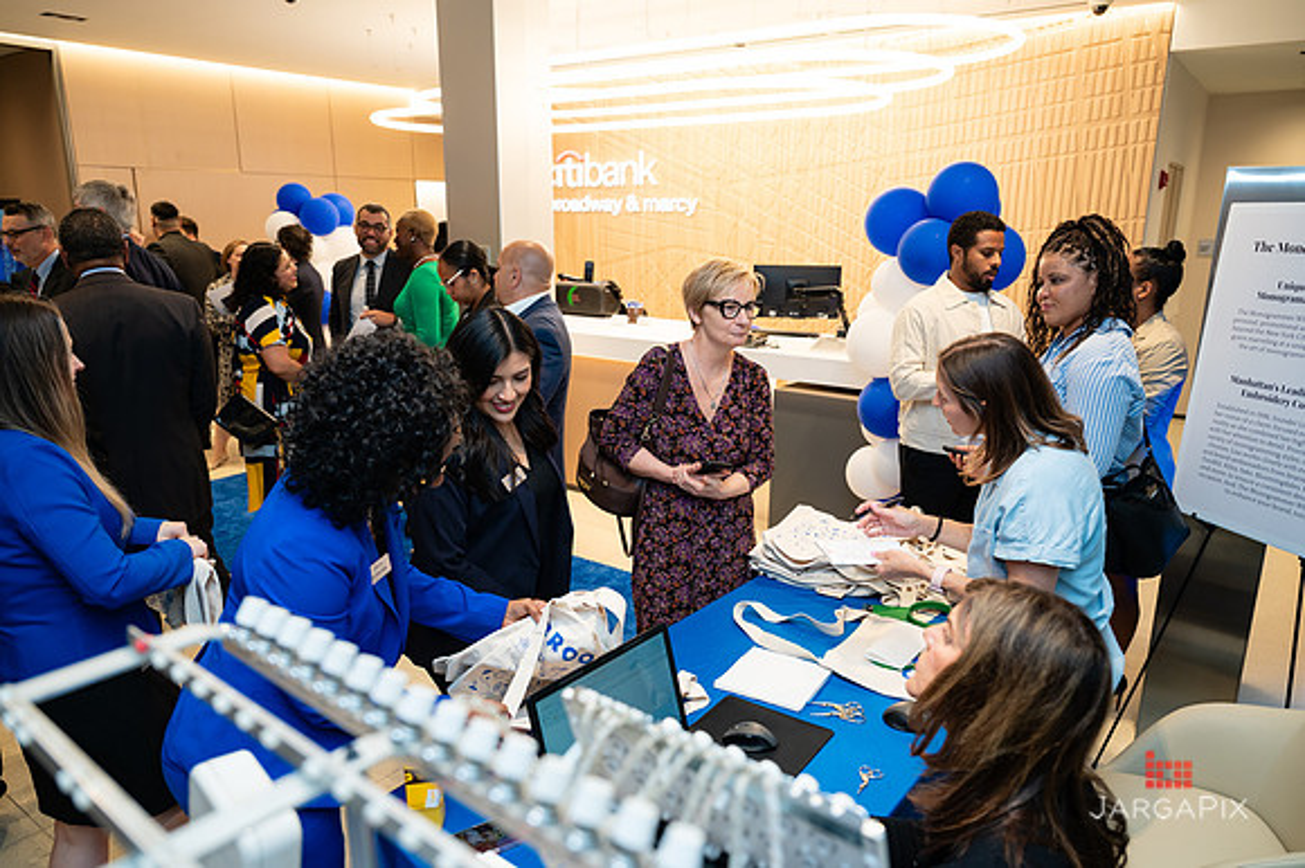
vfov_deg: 52.4
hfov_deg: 73.0
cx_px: 652
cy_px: 434
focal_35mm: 24
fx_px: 882
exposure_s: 1/160
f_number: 3.2
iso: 400
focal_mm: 24
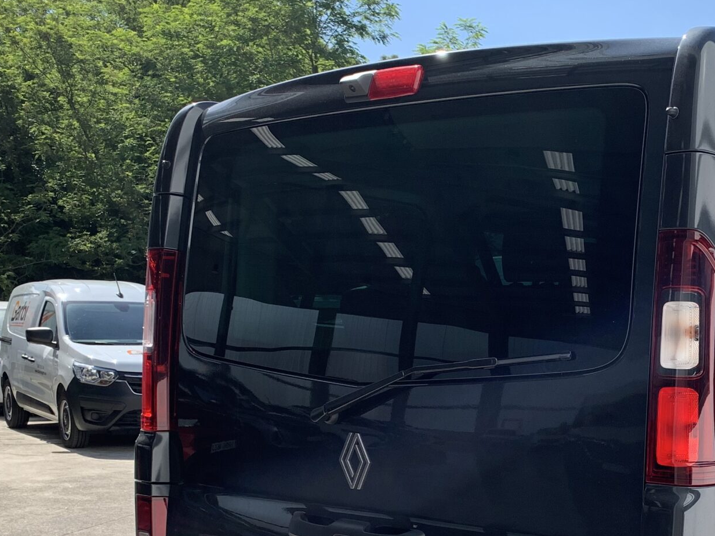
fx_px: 1115
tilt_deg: -6.0
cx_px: 634
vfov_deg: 26.2
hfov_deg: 33.8
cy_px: 468
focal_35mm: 54
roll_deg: -1.3
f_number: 1.8
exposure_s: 1/1205
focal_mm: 4.25
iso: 25
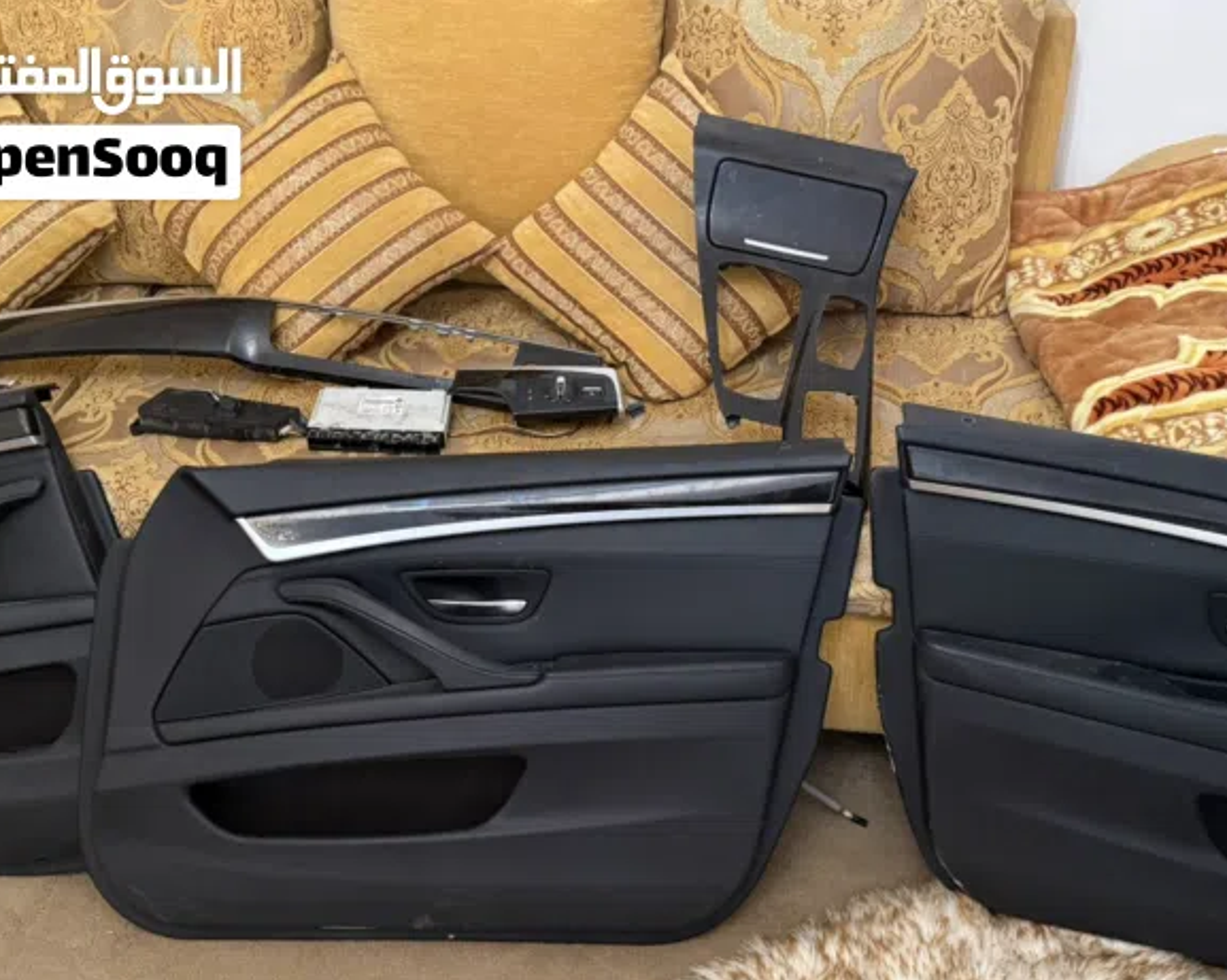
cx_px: 561
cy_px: 506
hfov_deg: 65.9
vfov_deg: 54.9
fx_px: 944
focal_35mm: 26
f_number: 1.78
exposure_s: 1/33
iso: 640
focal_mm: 6.76
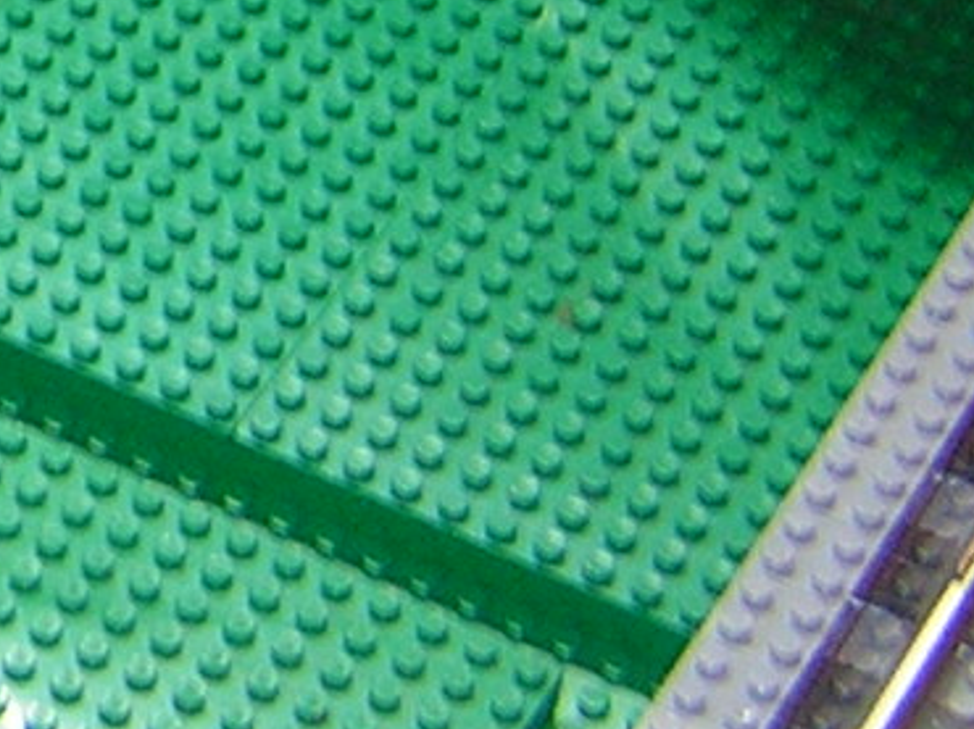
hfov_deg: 11.0
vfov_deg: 8.5
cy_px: 42
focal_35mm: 173
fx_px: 4865
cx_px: -505
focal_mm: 5.2
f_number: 2.7
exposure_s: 1/5.6
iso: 65
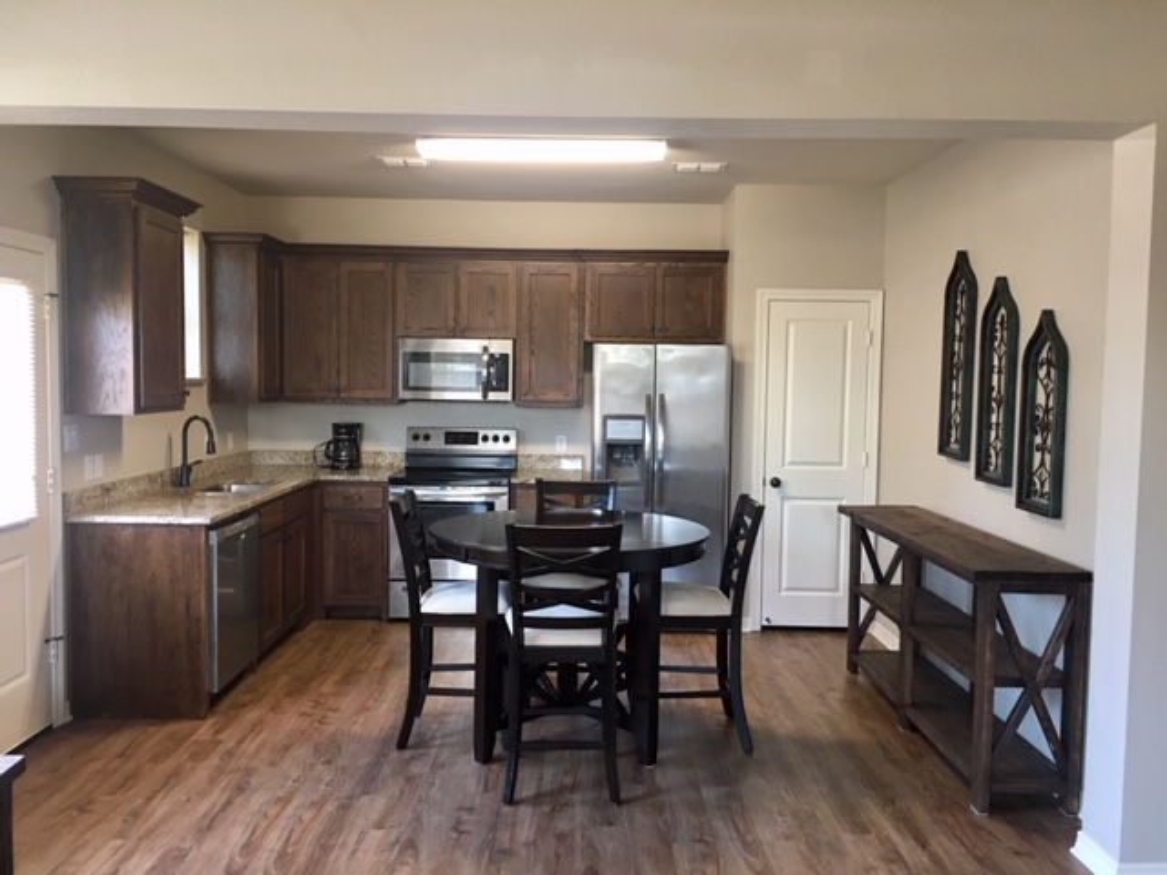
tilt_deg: -3.4
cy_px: 438
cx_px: 584
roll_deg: -0.7
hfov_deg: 61.7
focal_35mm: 29
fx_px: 978
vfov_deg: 48.2
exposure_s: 1/15
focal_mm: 4.15
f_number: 2.2
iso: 50
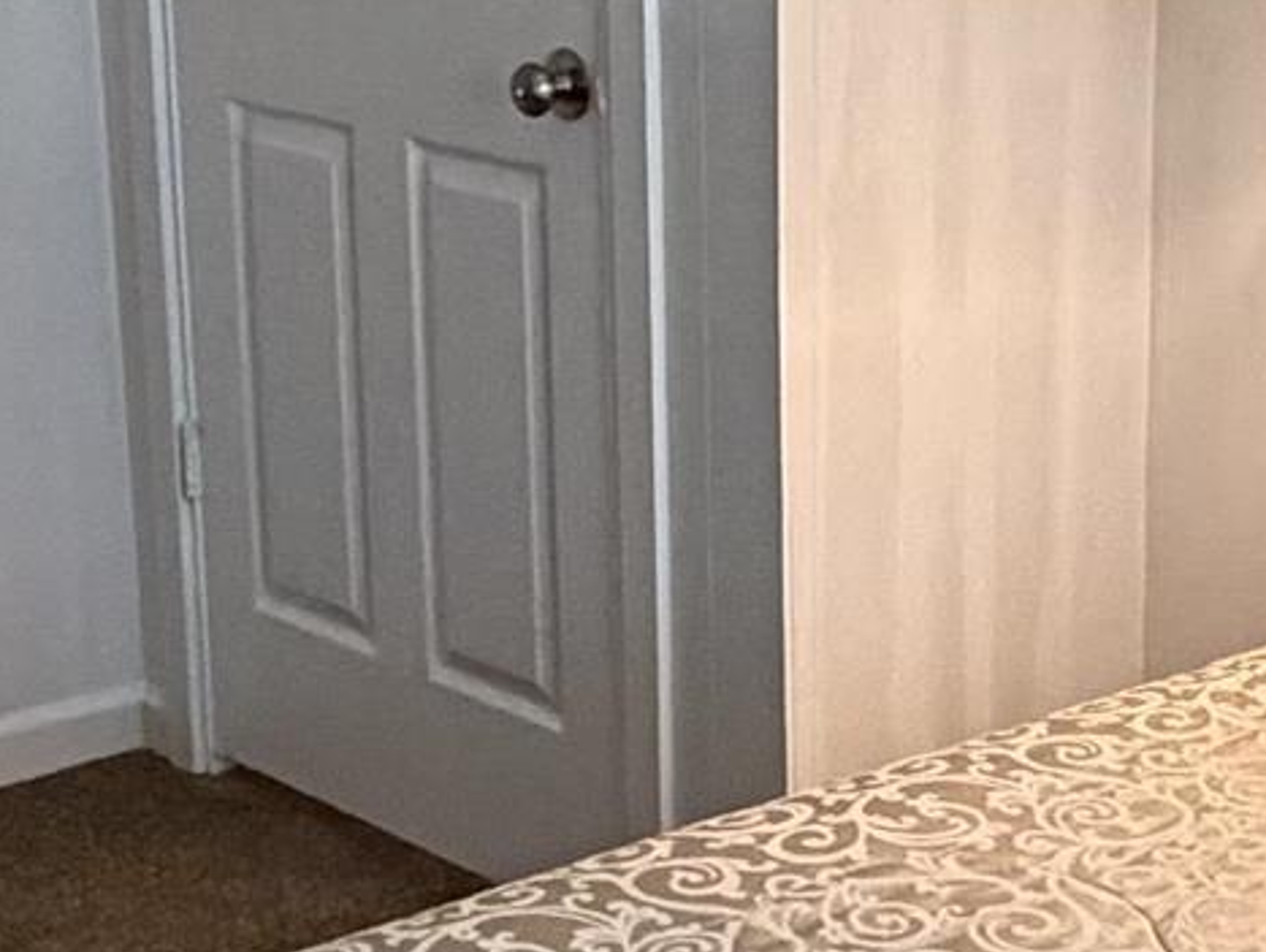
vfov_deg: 16.1
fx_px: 3367
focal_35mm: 92
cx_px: 1076
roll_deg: +0.0
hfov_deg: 21.0
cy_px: 445
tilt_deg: -14.9
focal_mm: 2.22
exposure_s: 1/60
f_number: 2.2
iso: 400
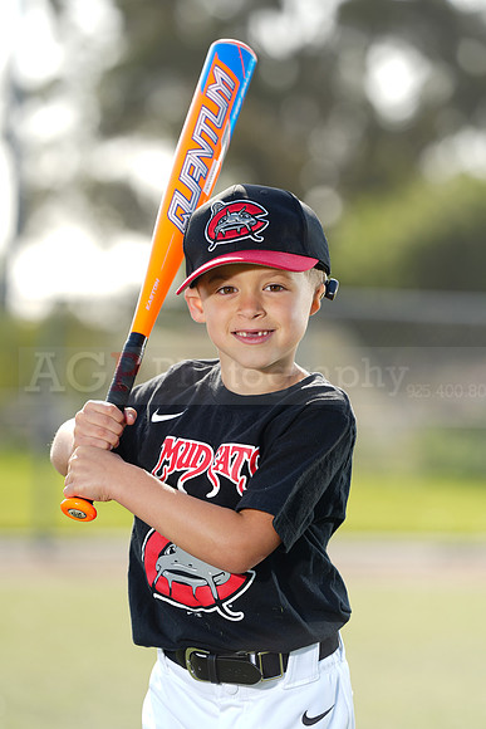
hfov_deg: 6.9
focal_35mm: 200
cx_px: 243
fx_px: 4047
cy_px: 364
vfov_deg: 10.3
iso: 64
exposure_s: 1/250
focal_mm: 200
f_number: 4.5
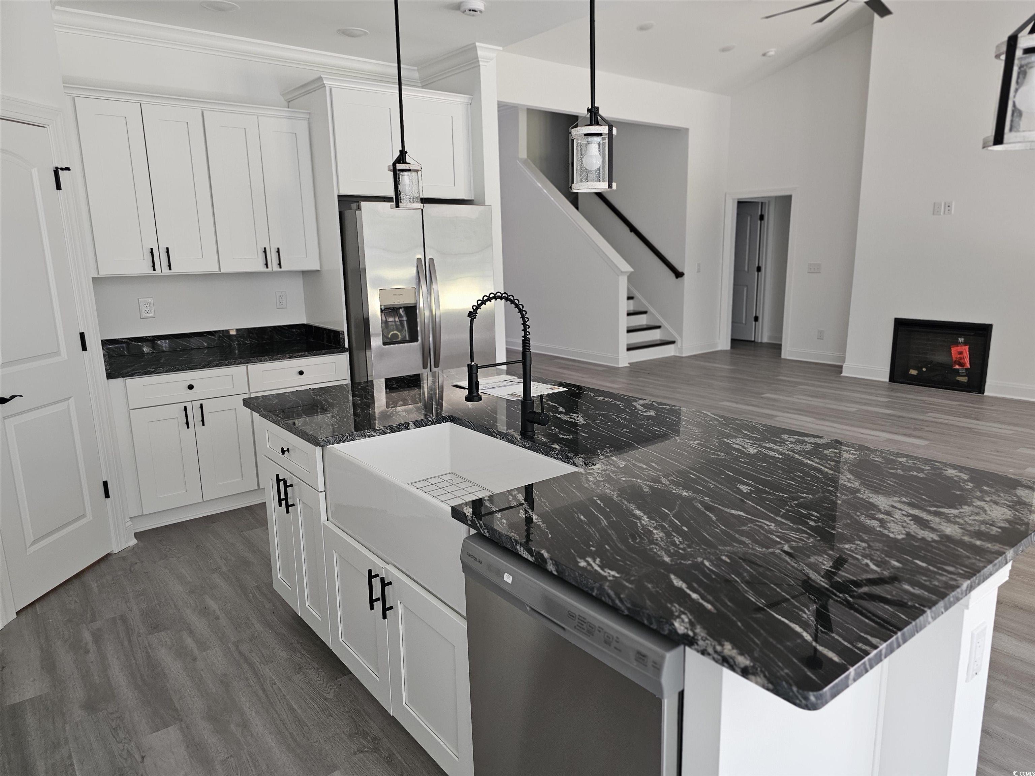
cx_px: 518
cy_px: 388
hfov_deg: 73.9
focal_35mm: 23
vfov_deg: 58.9
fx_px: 688
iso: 200
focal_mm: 6.3
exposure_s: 1/120
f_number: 1.7
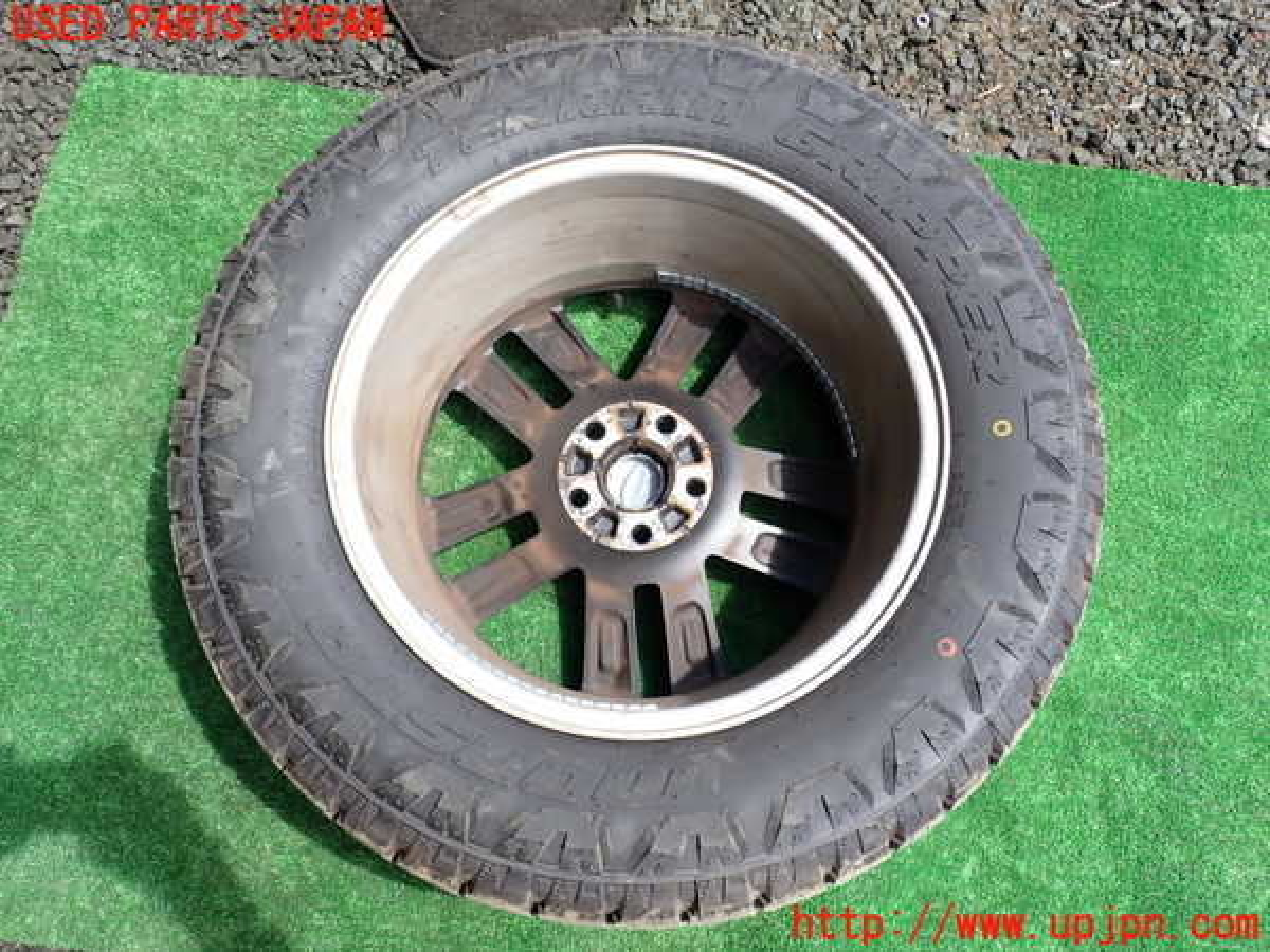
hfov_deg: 60.0
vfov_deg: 46.8
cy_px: 476
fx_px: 1101
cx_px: 635
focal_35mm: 30
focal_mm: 5.4
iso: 100
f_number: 3.2
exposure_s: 1/400
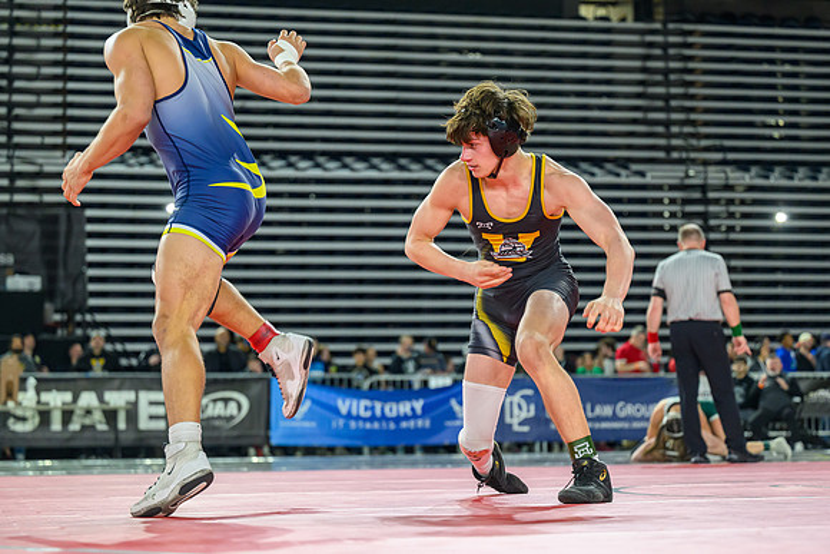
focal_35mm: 84
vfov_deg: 16.3
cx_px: 478
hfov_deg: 24.2
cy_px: 317
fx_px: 1934
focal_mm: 72
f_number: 2.8
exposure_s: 1/800
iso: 3200
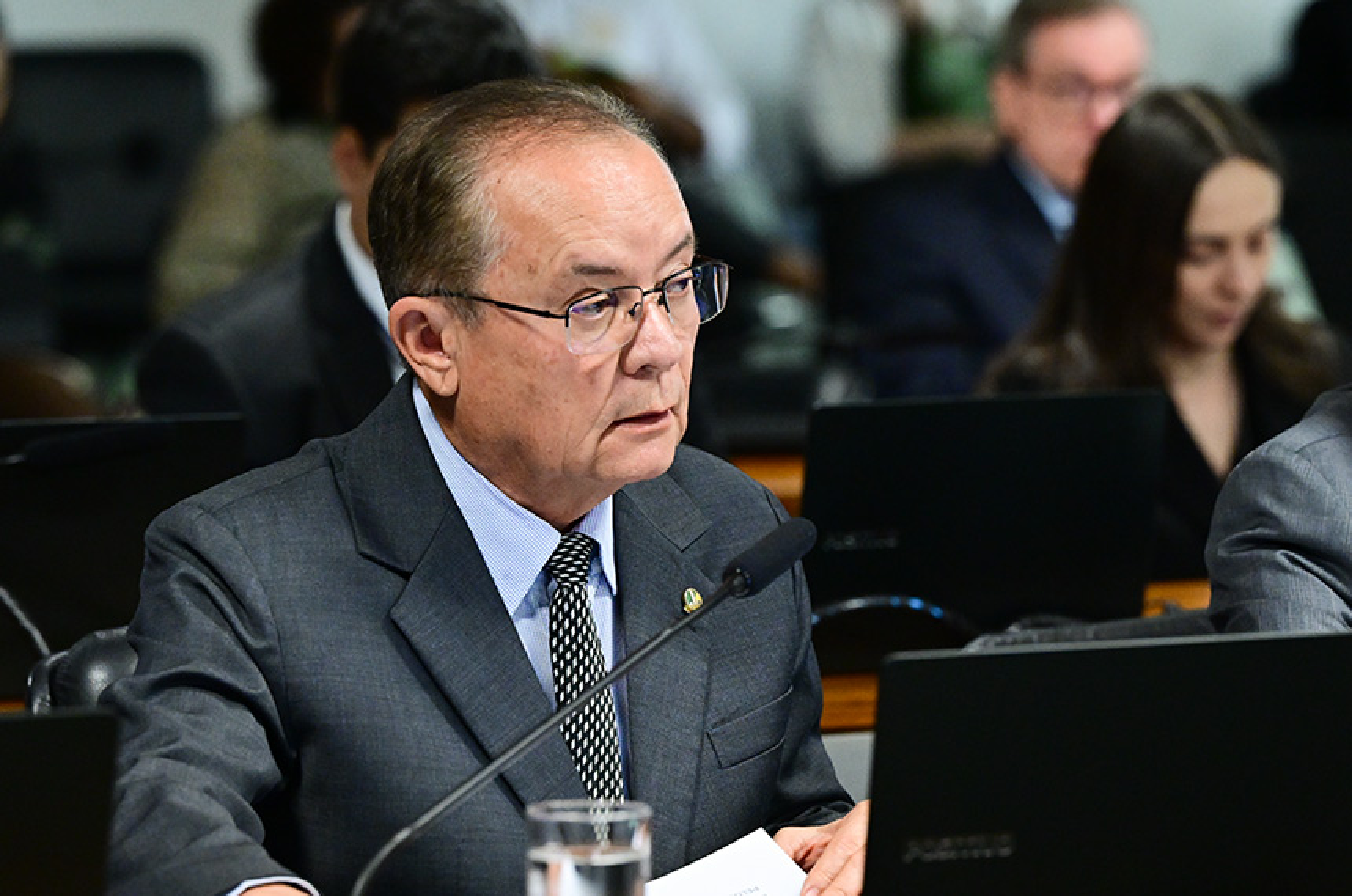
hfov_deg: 11.0
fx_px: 7010
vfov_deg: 7.3
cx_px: 676
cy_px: 448
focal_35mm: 187
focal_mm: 125
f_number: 3.5
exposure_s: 1/250
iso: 4000
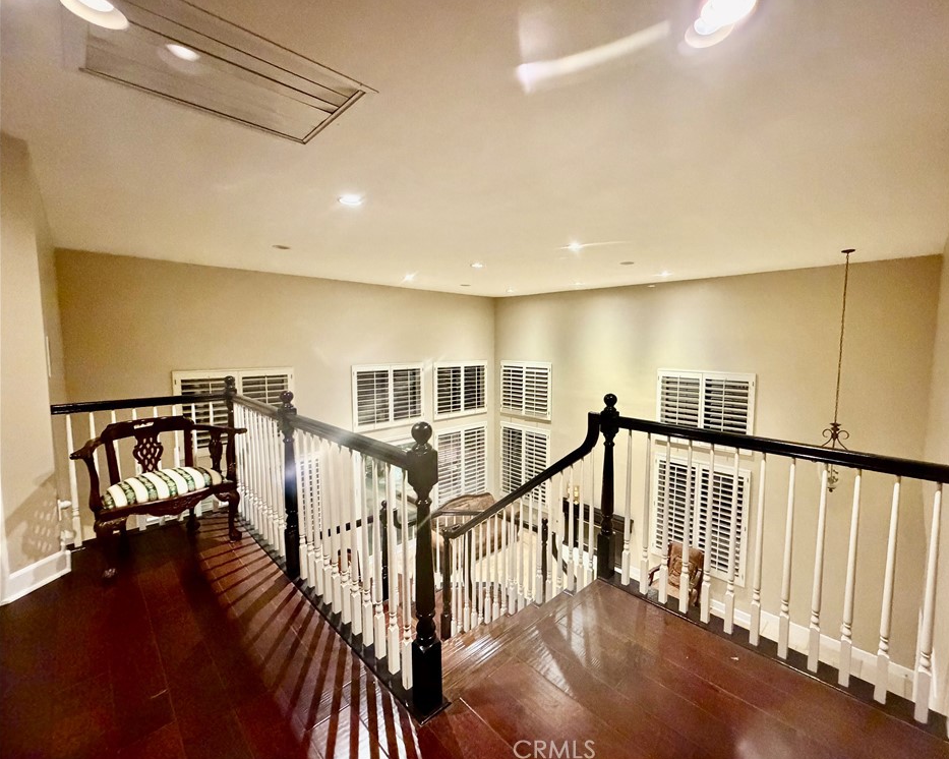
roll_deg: +0.2
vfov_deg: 84.0
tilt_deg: -5.1
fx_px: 421
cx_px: 520
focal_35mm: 15
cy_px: 373
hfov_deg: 96.5
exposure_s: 1/60
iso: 1250
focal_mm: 2.22
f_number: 2.2
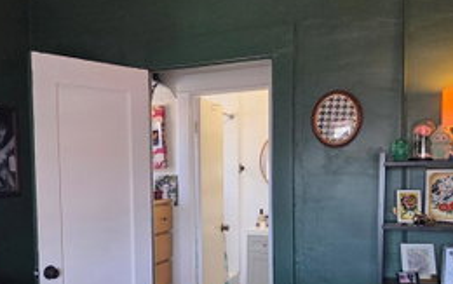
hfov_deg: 48.4
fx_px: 494
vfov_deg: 31.7
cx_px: 152
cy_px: 199
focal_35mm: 40
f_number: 1.8
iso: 320
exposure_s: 1/100
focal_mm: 5.4
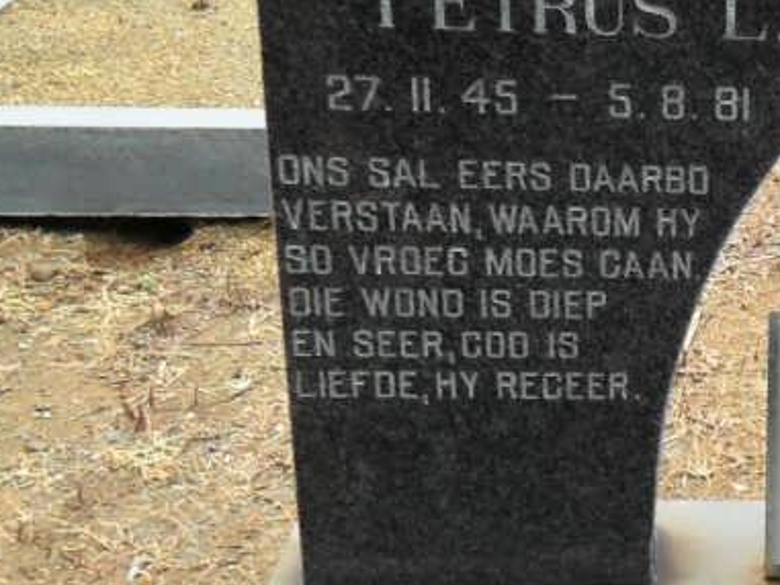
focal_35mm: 85
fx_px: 1916
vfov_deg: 17.4
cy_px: 327
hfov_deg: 20.1
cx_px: 1149
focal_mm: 4.9
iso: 100
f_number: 3.5
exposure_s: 1/180
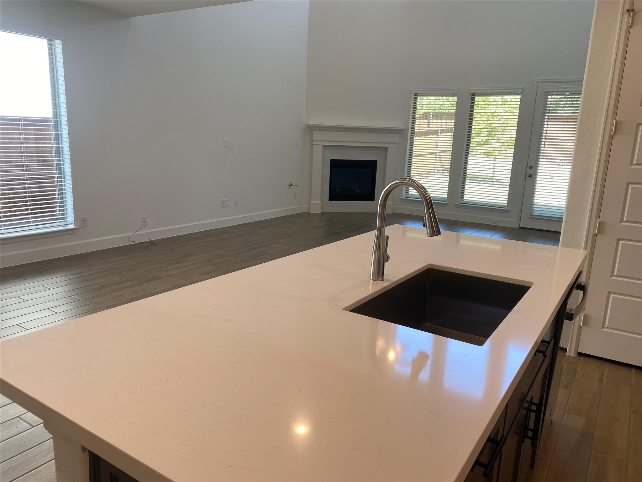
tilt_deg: -11.4
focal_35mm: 26
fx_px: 482
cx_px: 321
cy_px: 241
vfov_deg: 53.1
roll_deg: -2.0
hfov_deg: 67.3
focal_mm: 4.25
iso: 40
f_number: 1.8
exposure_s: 1/120
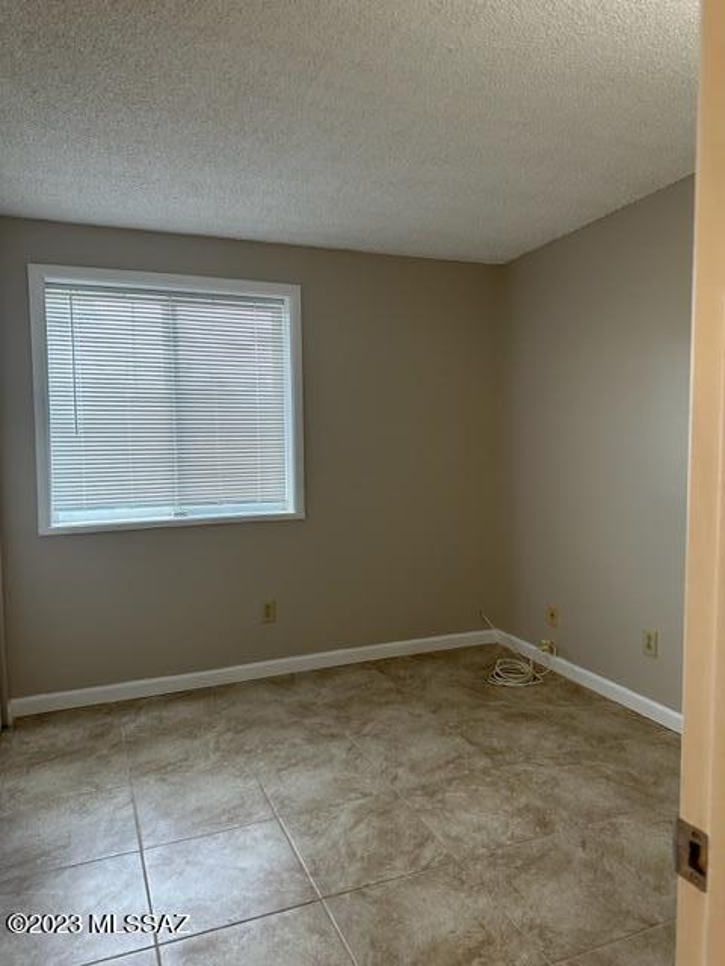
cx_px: 362
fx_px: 670
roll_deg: +0.5
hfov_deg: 56.8
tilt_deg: -4.6
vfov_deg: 71.6
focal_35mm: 24
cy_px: 483
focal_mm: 6.86
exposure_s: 1/120
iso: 200
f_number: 1.78
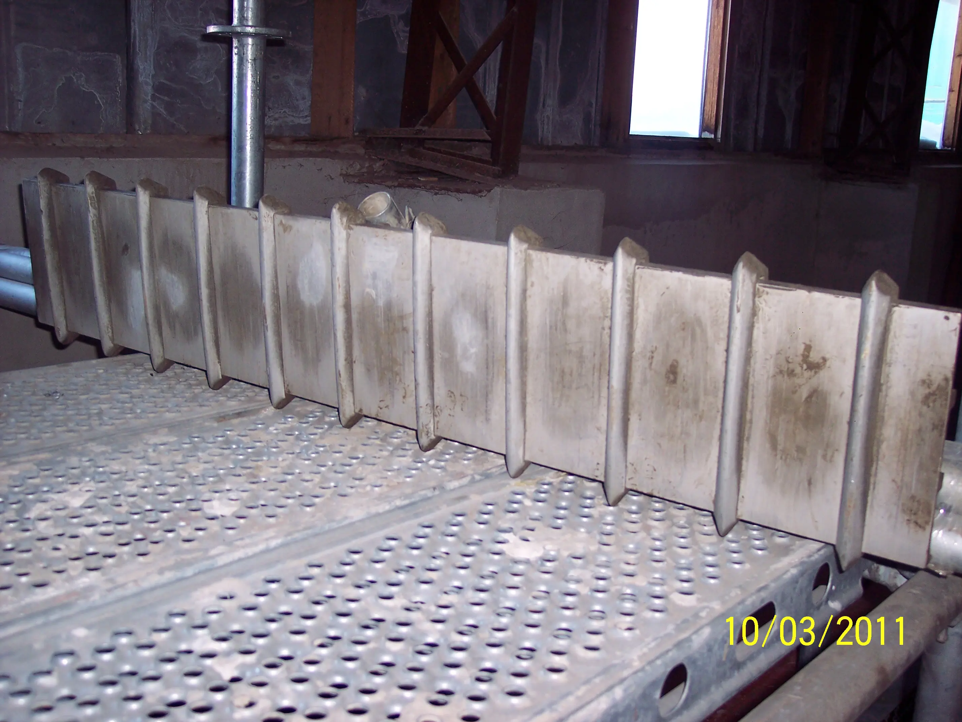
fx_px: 1084
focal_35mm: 39
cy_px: 361
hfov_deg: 47.9
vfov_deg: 36.8
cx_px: 481
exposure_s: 1/60
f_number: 2.8
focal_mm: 8
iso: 100
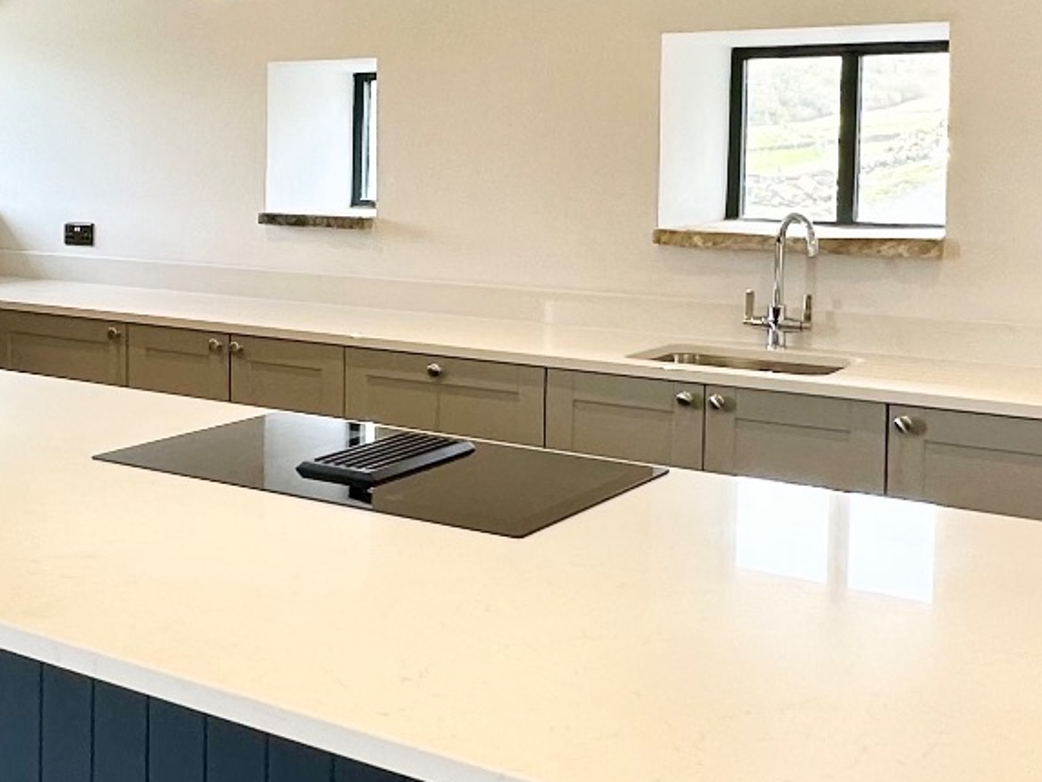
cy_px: 224
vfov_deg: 28.8
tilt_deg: -3.5
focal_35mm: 50
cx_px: 224
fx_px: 1505
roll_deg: +0.2
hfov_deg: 37.0
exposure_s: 1/99
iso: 80
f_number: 2.2
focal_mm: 2.22
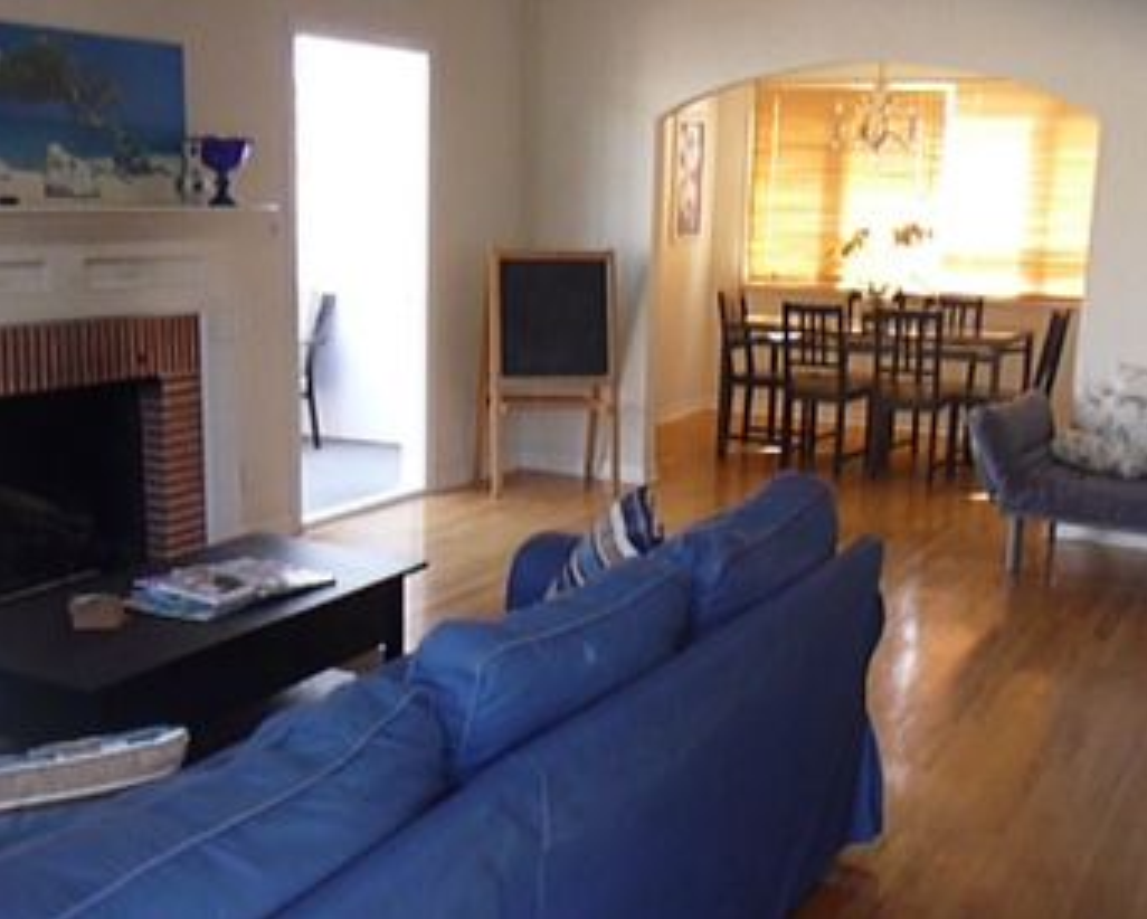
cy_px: 460
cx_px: 557
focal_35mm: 42
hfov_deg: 43.8
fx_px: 1427
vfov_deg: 35.7
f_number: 3.9
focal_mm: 6.7
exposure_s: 1/60
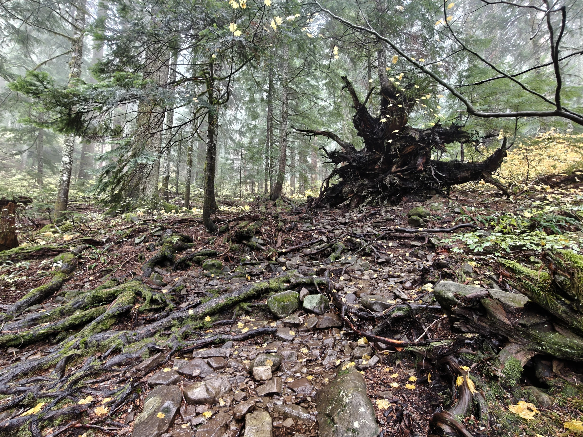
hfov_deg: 98.2
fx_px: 253
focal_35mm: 15
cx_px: 292
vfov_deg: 81.7
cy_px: 218
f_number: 2
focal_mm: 2.3
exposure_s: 1/25
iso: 1600
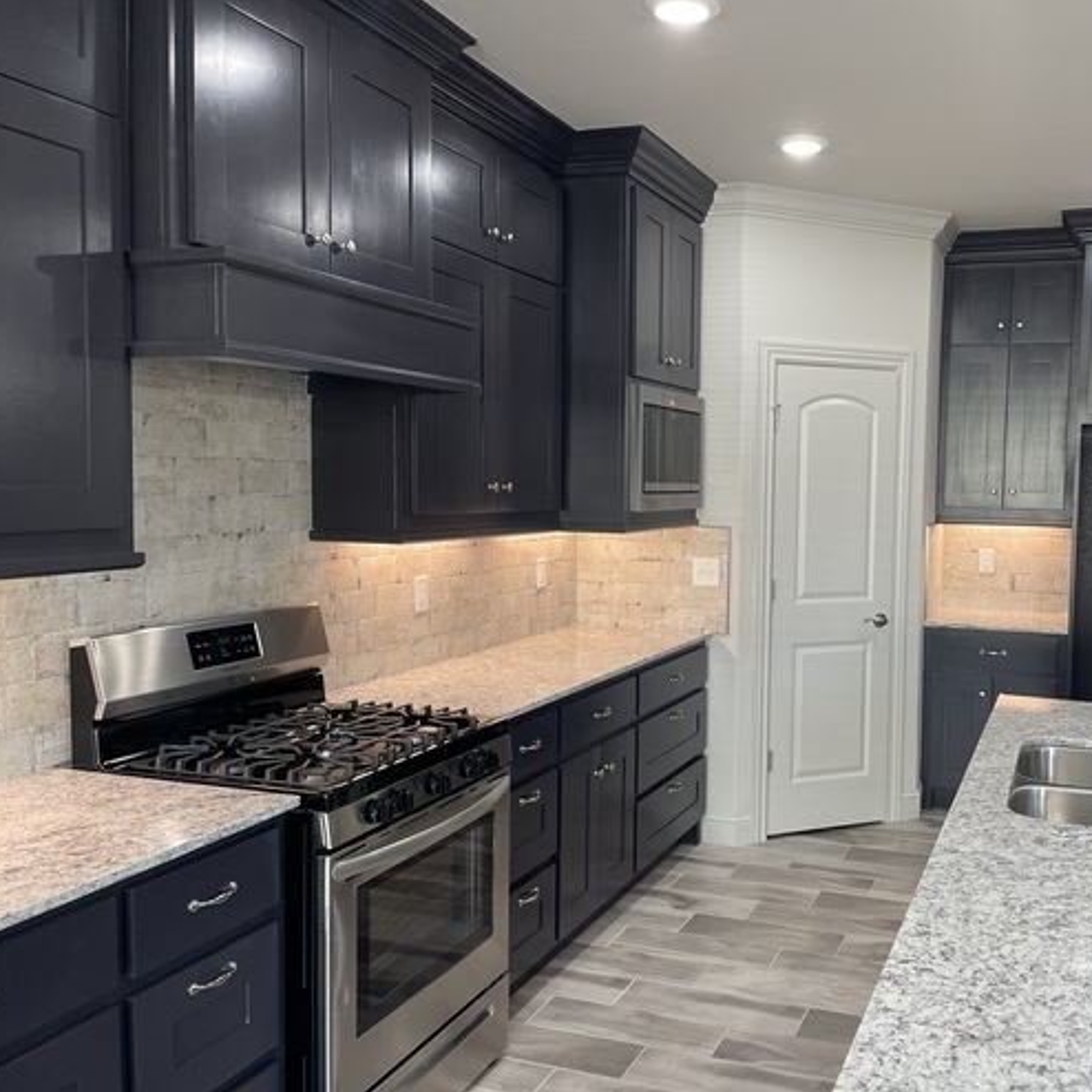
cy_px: 550
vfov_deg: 52.5
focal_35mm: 31
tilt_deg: -2.0
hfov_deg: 51.6
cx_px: 726
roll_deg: -2.0
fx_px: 1106
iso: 125
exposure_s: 1/120
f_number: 1.6
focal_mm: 4.2
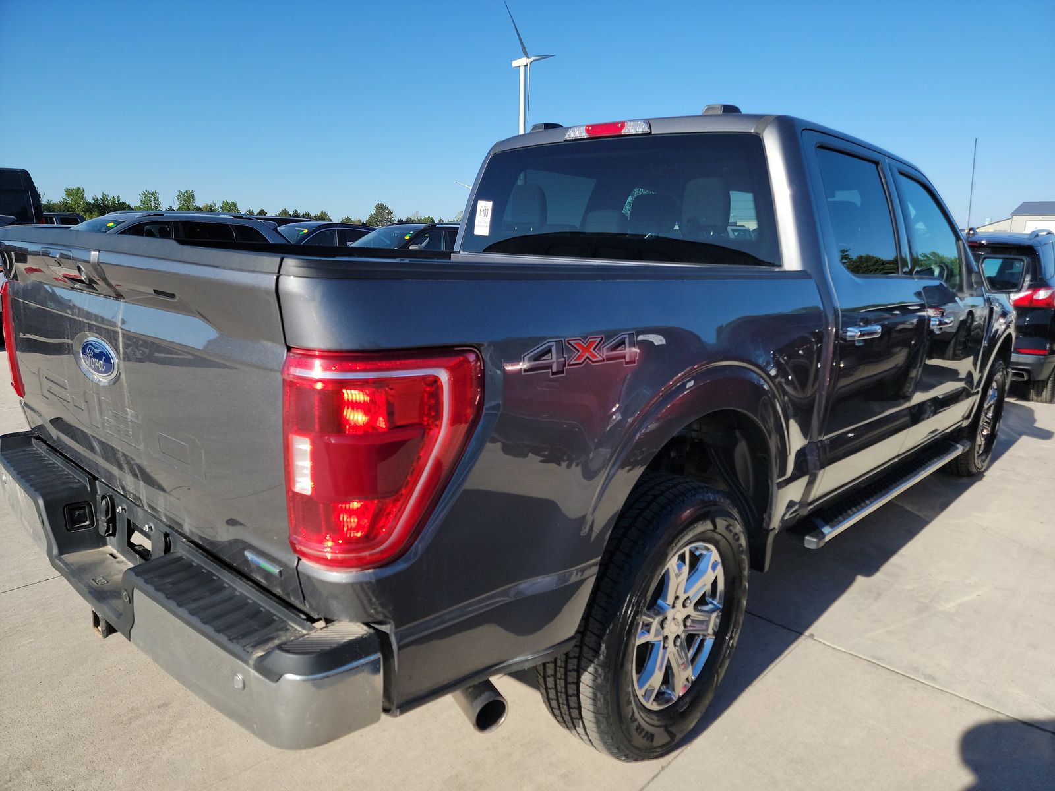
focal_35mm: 24
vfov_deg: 56.8
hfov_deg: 71.6
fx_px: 731
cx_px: 528
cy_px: 396
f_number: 1.8
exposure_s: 1/756
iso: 50
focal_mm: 6.7
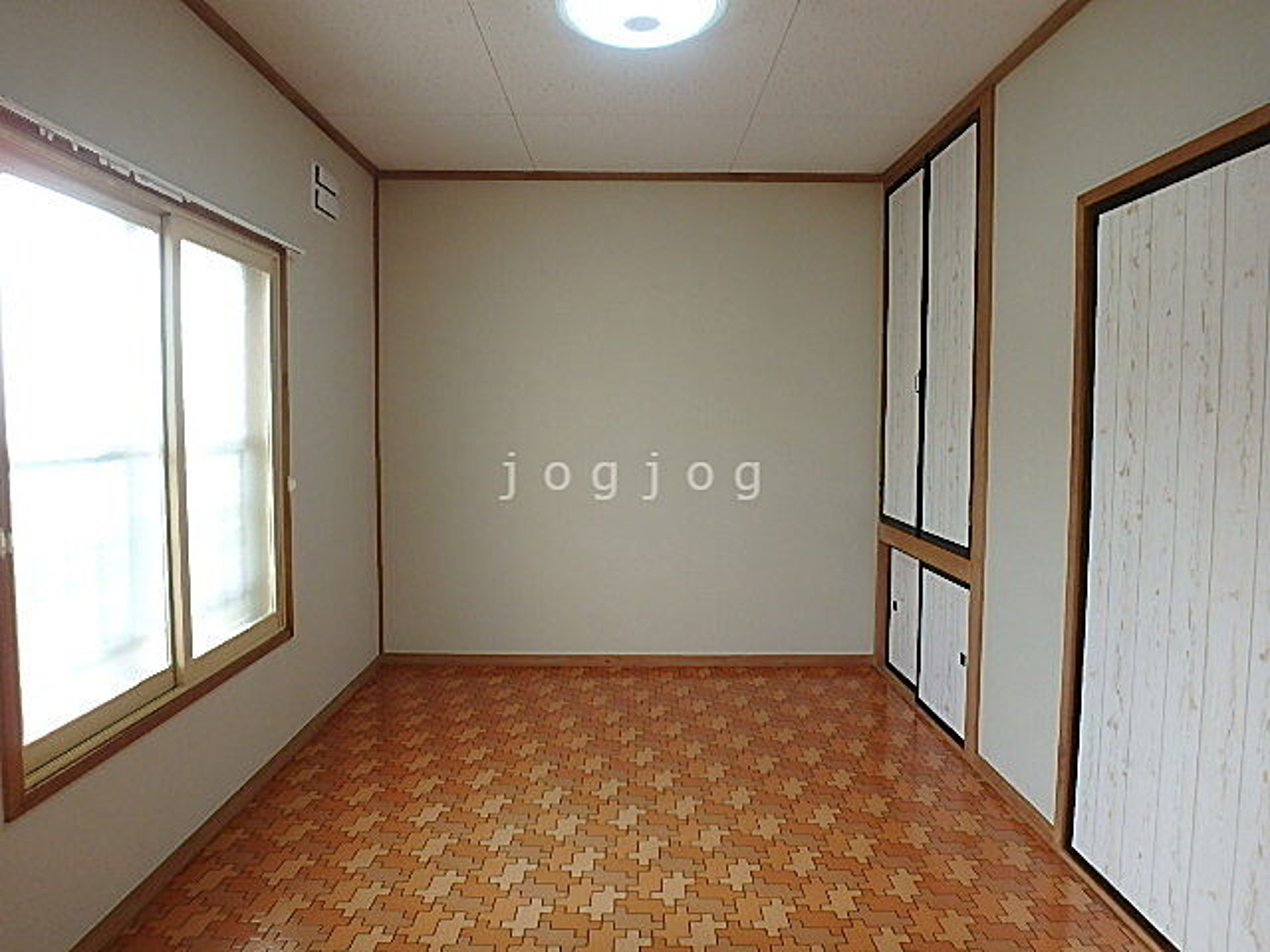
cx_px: 635
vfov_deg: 63.4
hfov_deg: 79.0
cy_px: 476
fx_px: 770
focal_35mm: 21
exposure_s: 1/60
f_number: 3.5
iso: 160
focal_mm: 3.7
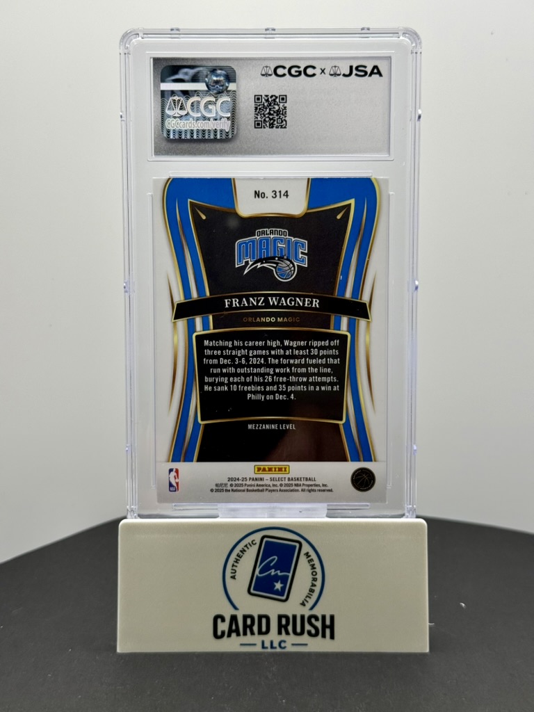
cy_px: 356
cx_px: 267
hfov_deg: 30.3
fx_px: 987
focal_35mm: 48
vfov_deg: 39.7
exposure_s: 1/352
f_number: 1.78
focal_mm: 6.76
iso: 80
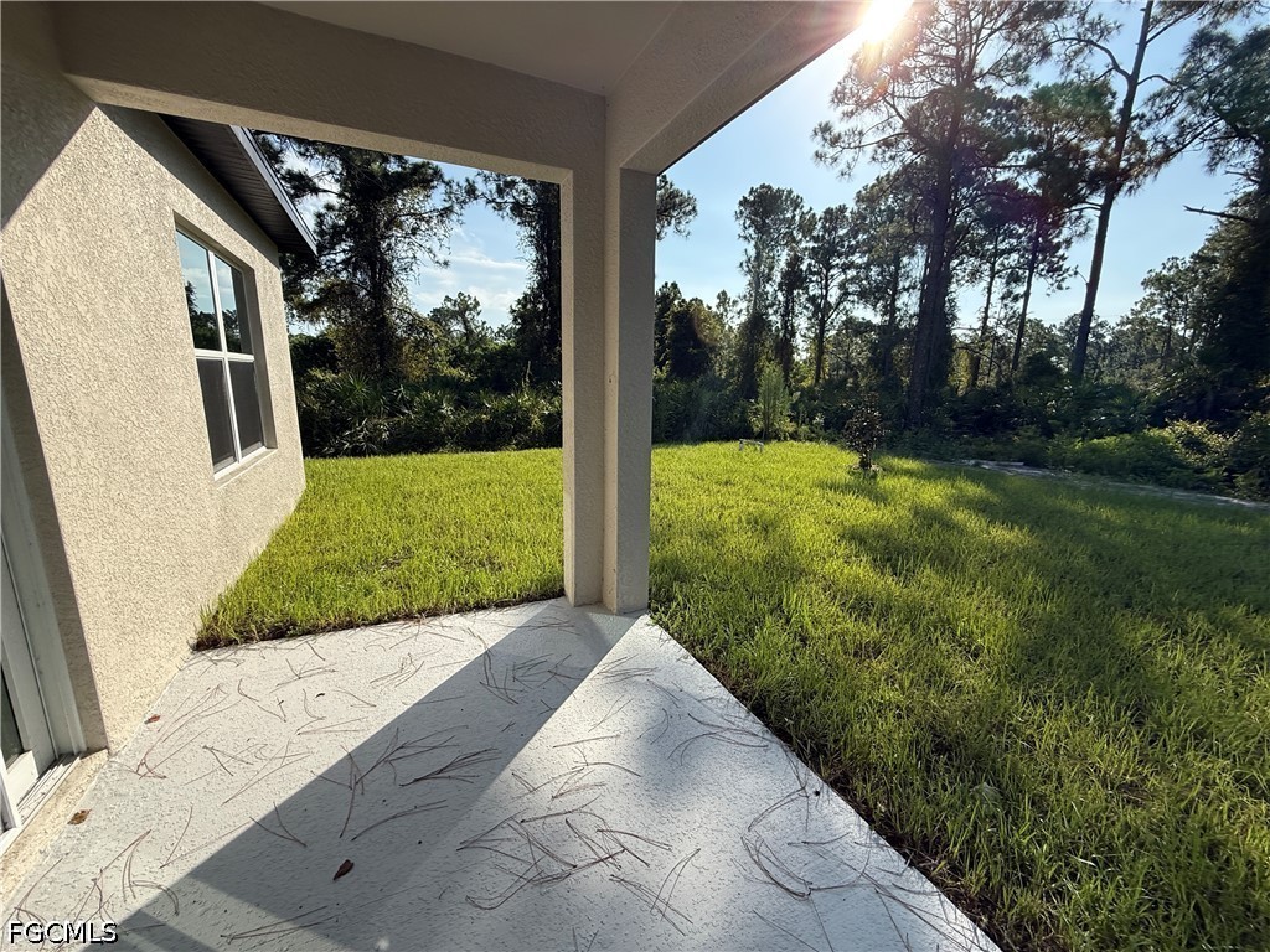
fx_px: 514
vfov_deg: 85.7
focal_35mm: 14
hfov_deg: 102.1
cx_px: 635
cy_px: 476
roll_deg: -1.4
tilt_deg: -11.6
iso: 64
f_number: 2.2
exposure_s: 1/1534
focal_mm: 2.22
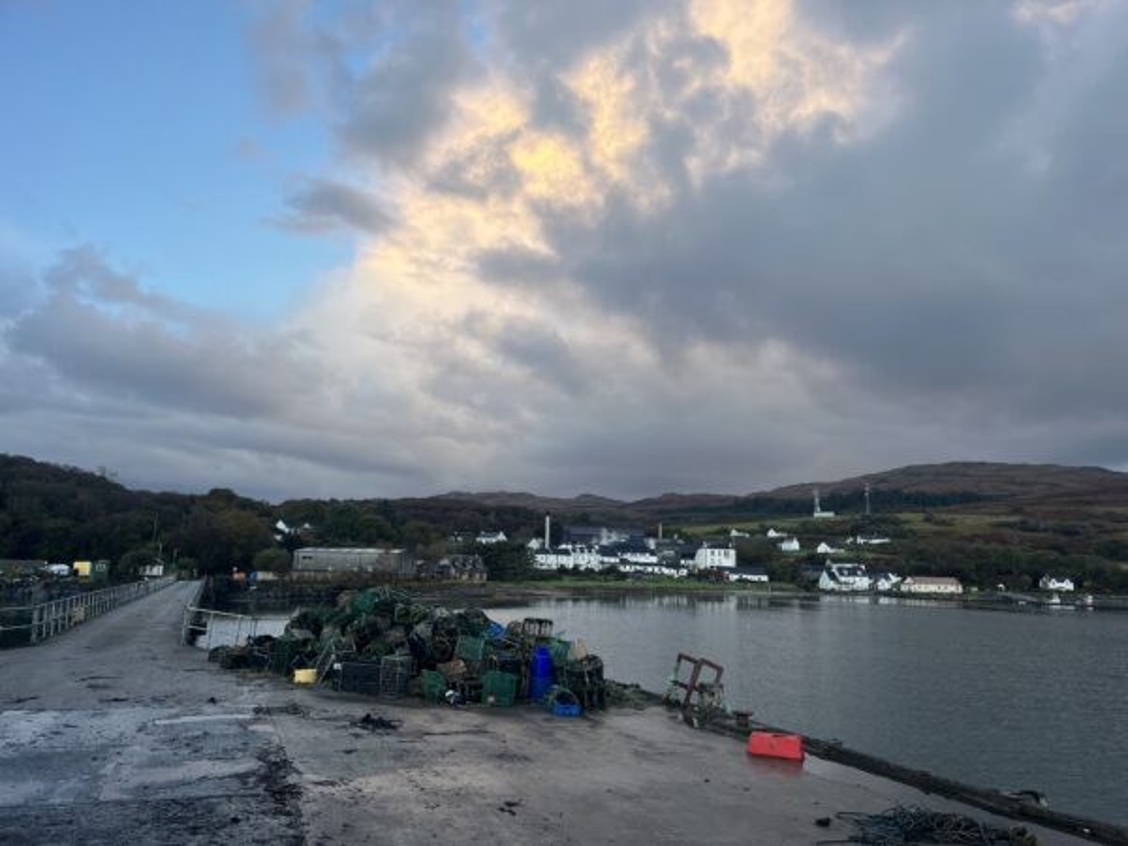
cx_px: 564
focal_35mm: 26
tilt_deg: +9.8
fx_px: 847
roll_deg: -2.6
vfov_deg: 53.1
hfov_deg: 67.3
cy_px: 423
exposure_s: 1/181
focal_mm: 5.1
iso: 40
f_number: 1.6
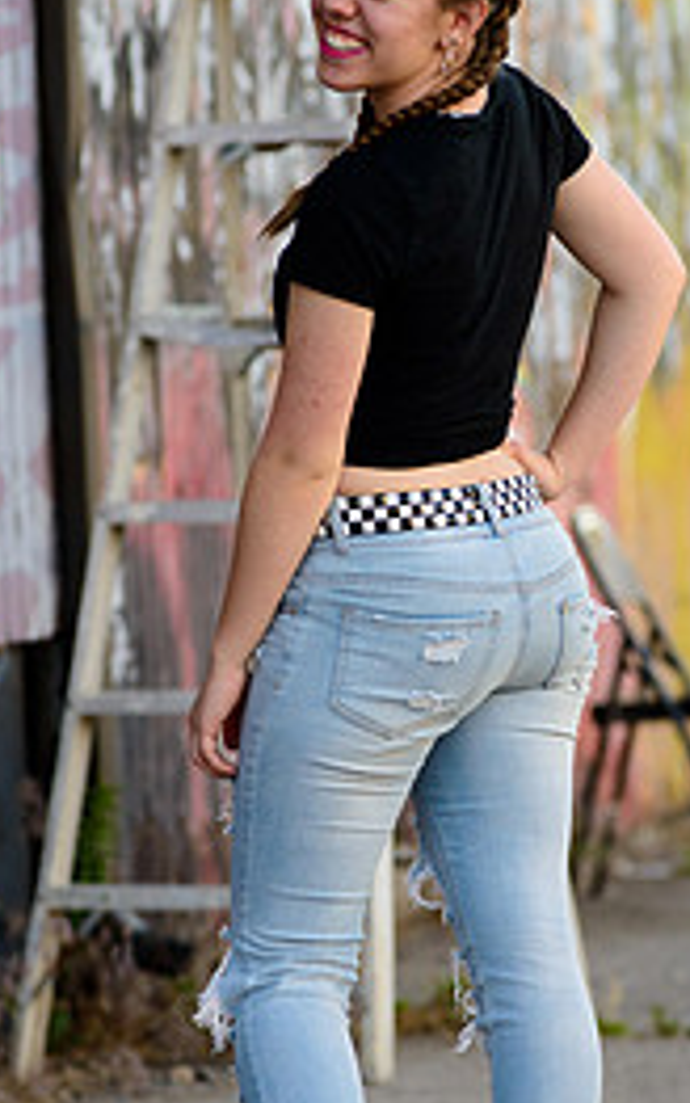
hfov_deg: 5.2
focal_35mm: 254
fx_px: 7634
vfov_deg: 8.3
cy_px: 619
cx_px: 433
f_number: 4
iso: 160
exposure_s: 1/250
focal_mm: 145
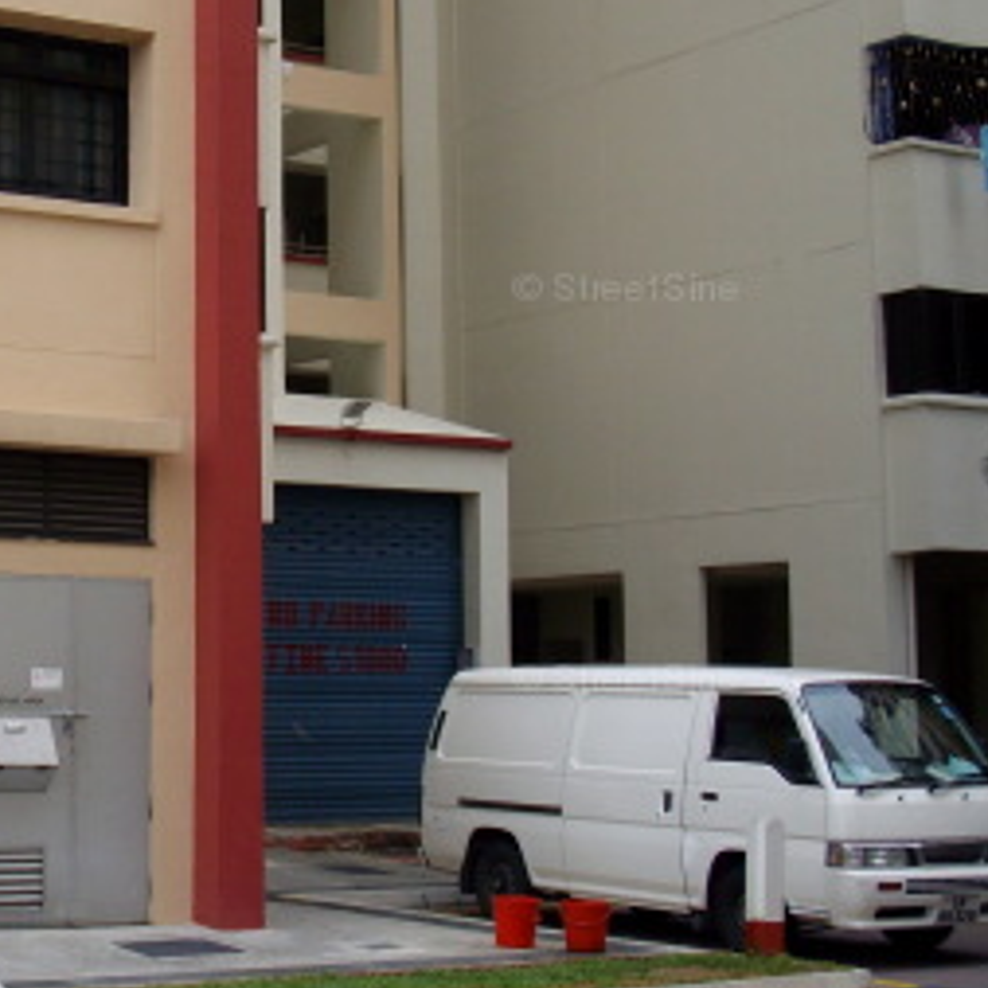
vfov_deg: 24.1
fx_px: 2293
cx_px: 23
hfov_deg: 23.4
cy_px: 293
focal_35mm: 71
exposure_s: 1/400
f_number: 2.8
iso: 80
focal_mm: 6.2
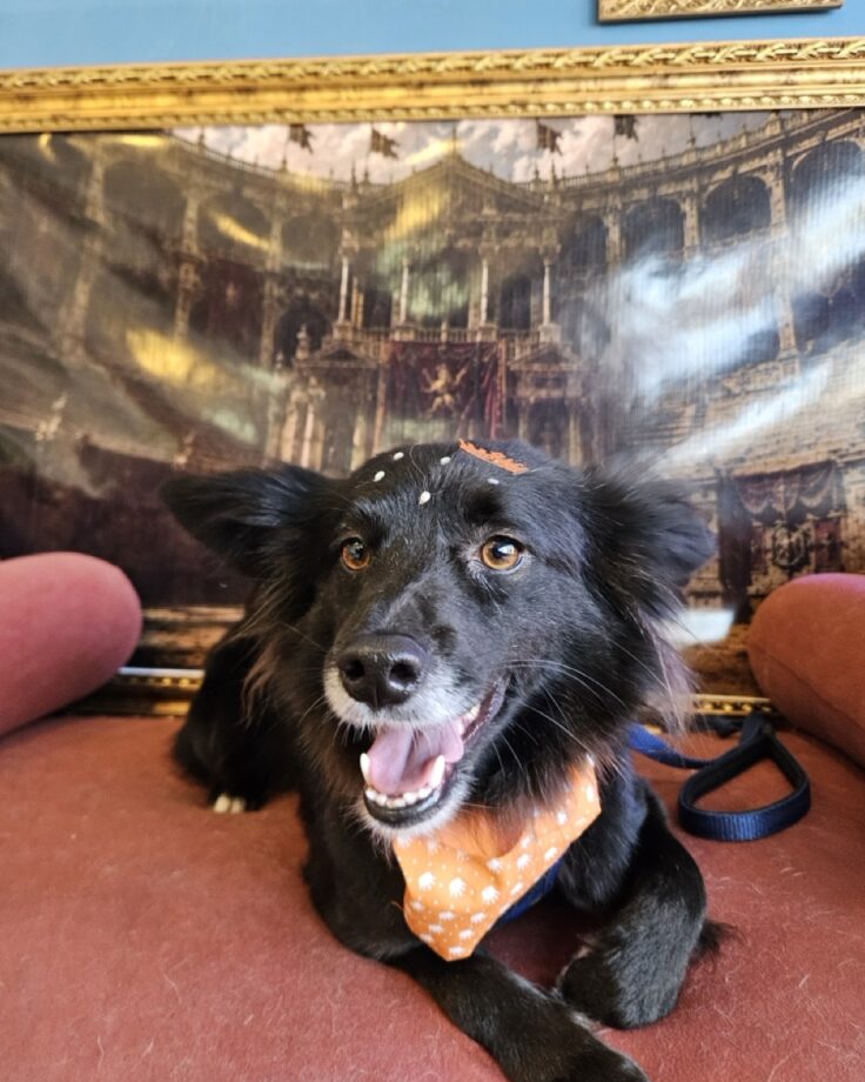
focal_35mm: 25
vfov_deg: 68.0
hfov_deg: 56.8
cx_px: 432
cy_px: 509
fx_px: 800
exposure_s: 1/170
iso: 640
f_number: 1.8
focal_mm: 5.4
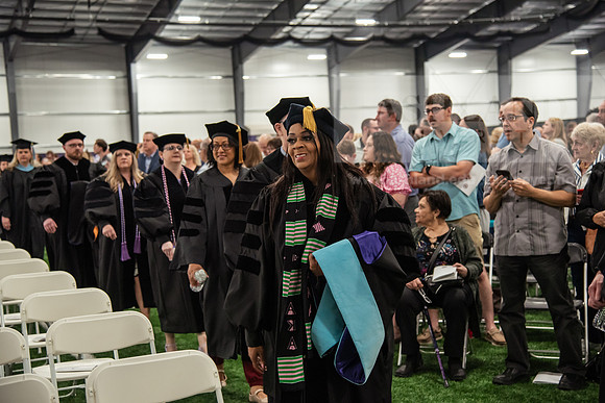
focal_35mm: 55
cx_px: 302
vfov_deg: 24.6
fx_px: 924
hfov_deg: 36.2
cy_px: 202
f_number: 4
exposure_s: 1/125
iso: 2000
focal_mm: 55
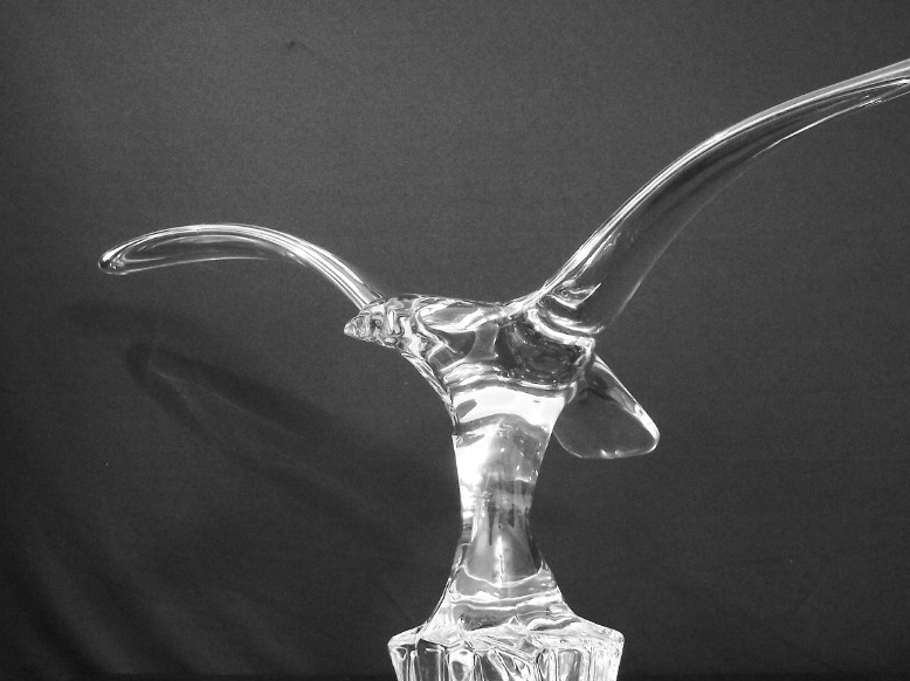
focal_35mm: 50
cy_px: 429
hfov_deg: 38.2
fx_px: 1313
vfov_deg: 28.9
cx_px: 503
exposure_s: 1/8
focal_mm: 8
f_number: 2.8
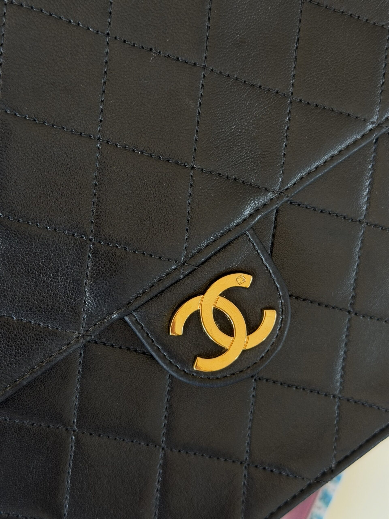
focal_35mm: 48
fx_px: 719
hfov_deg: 30.3
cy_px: 260
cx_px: 194
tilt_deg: -85.6
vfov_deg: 39.7
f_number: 1.78
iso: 100
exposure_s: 1/78
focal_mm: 6.76
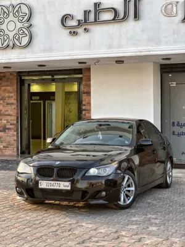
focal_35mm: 77
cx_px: 92
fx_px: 549
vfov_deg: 25.3
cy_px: 124
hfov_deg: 19.1
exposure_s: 1/121
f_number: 2.8
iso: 50
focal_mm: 9
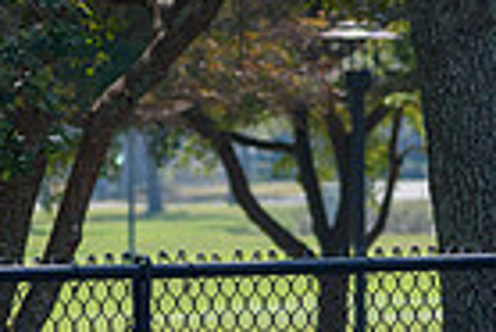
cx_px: 246
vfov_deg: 1.4
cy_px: 527
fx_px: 13378
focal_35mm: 970
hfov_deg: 2.1
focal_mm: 155
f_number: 5.6
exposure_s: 1/2000
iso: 360
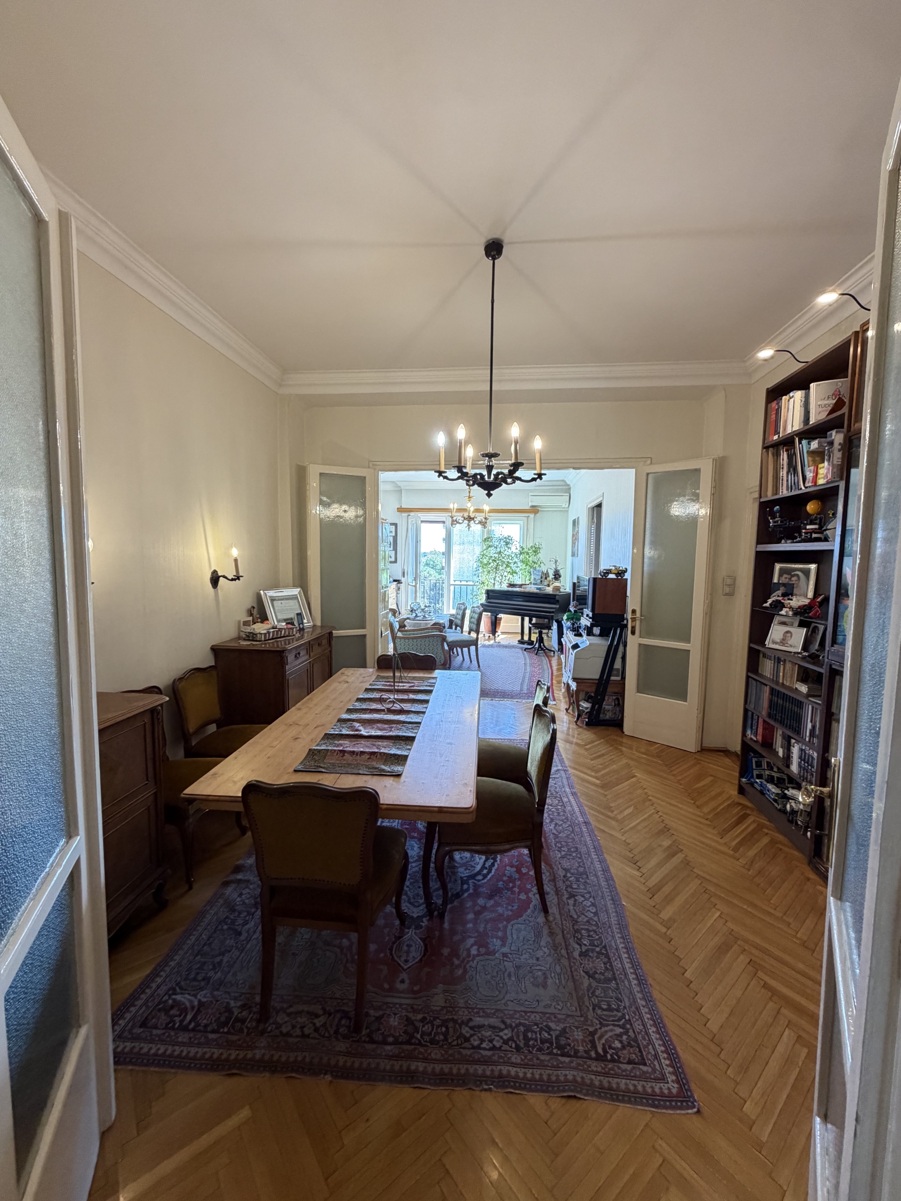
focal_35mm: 14
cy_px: 600
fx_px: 486
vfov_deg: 102.1
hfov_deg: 85.7
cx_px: 450
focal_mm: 2.22
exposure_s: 1/100
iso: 320
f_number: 2.2
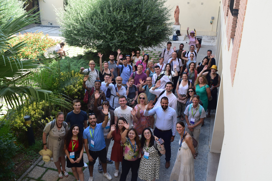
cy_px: 90
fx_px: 261
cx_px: 136
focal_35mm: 34
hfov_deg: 55.1
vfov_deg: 38.4
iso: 400
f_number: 9
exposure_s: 1/125
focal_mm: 23
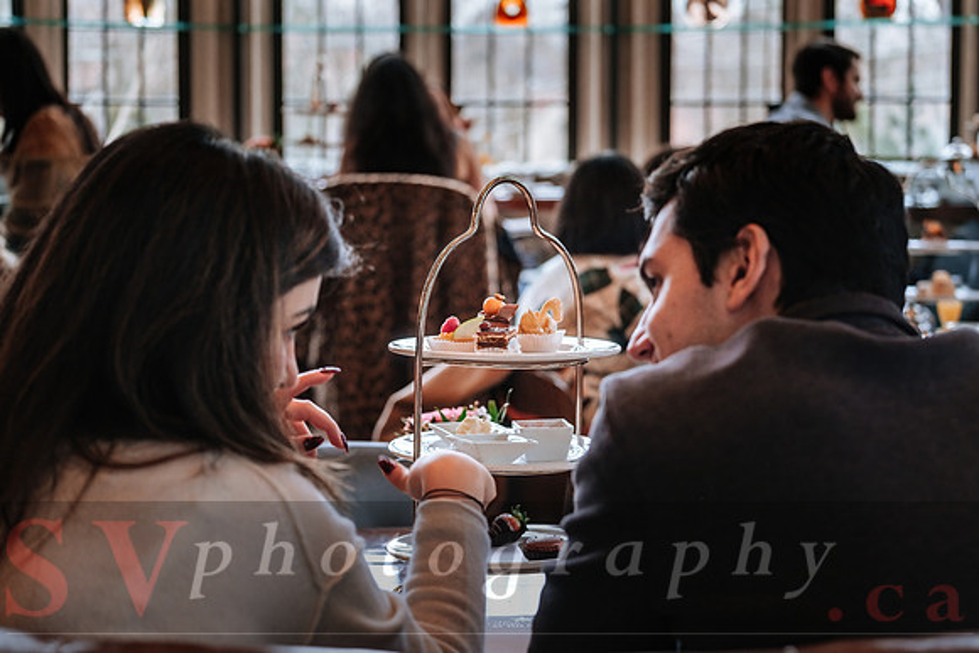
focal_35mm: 82
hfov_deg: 24.6
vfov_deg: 16.6
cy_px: 326
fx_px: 2243
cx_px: 505
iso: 400
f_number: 2.8
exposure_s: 1/160
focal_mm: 52
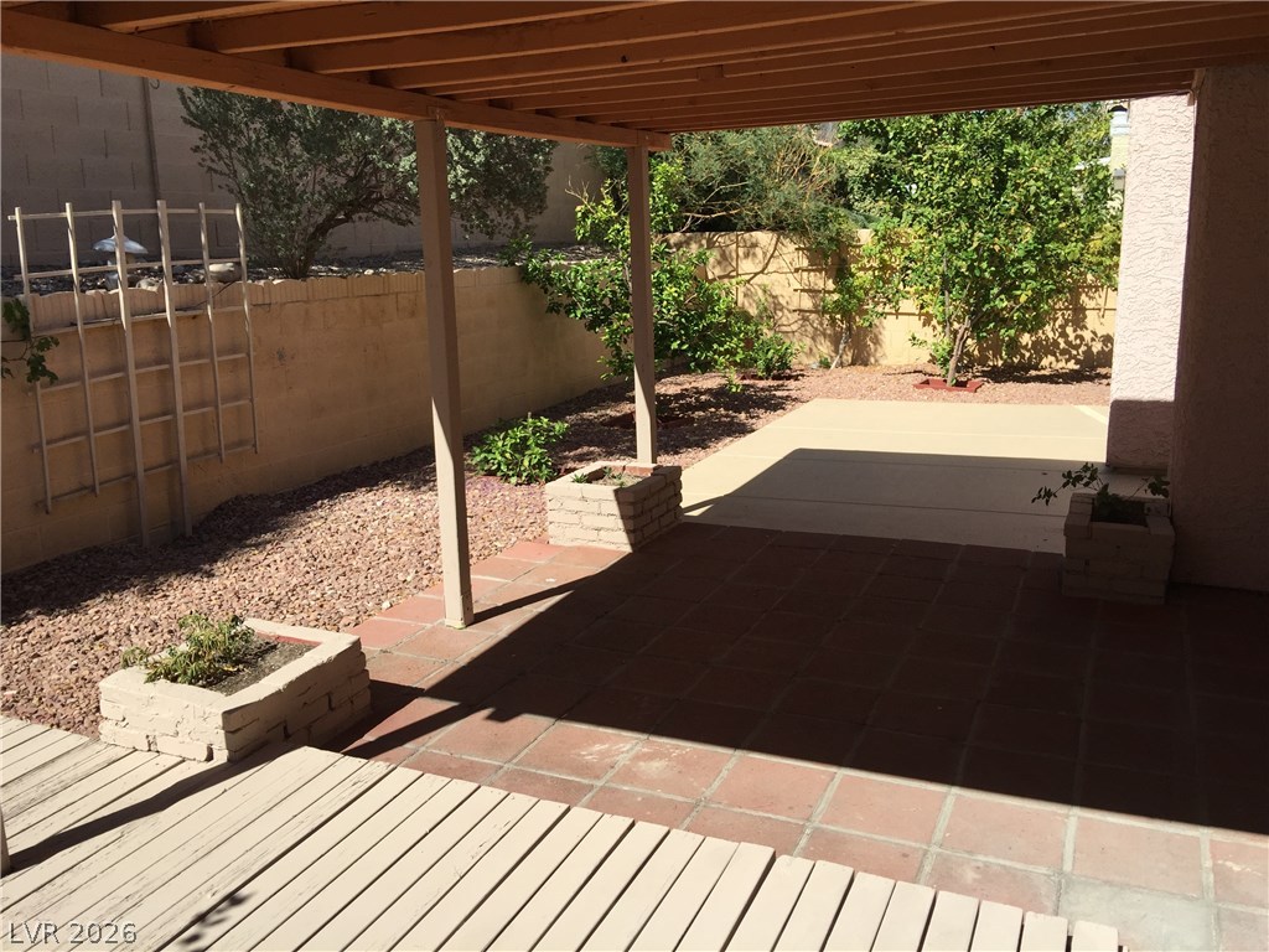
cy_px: 476
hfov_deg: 61.7
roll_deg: +0.5
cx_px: 634
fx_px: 1063
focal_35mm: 29
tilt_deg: -11.6
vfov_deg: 48.2
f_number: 2.2
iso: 32
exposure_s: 1/2198
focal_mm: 4.15
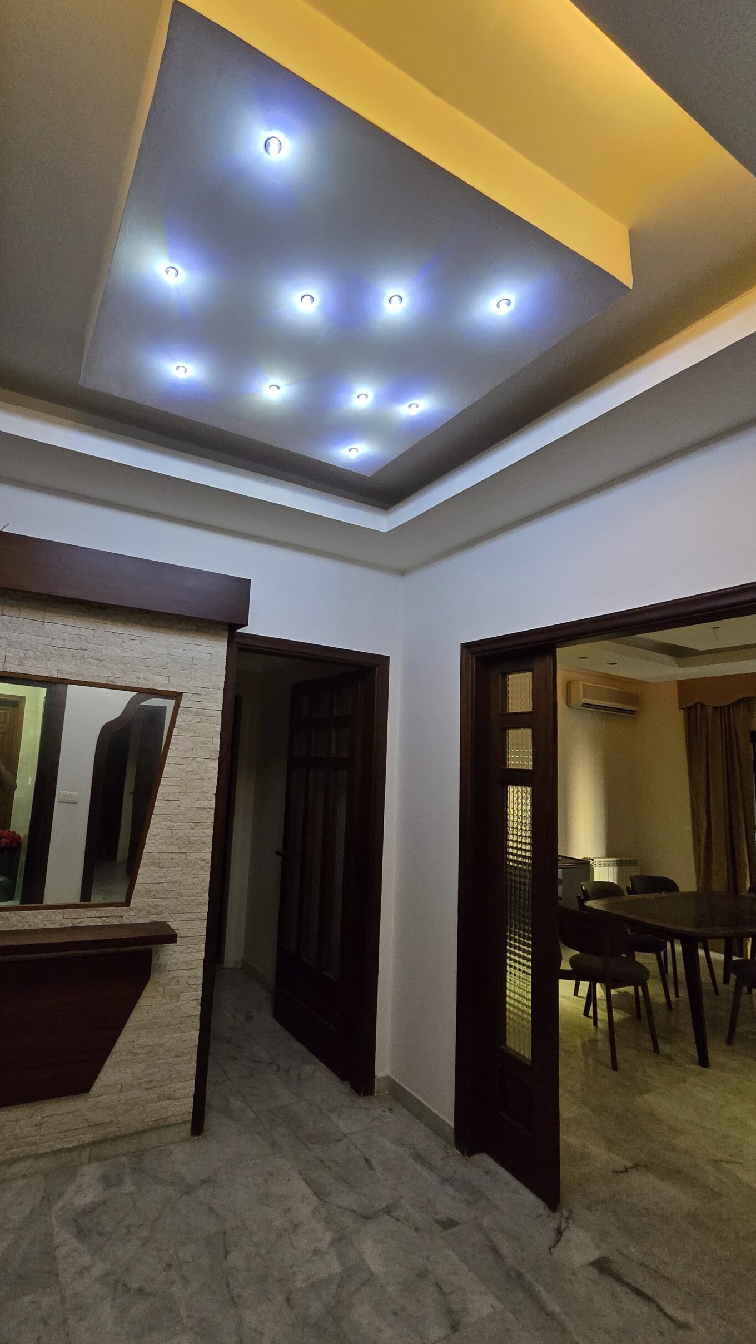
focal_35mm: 15
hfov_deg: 69.4
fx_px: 534
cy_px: 680
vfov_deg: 103.0
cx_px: 284
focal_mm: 2.2
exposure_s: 1/97.9
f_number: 2.2
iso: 800
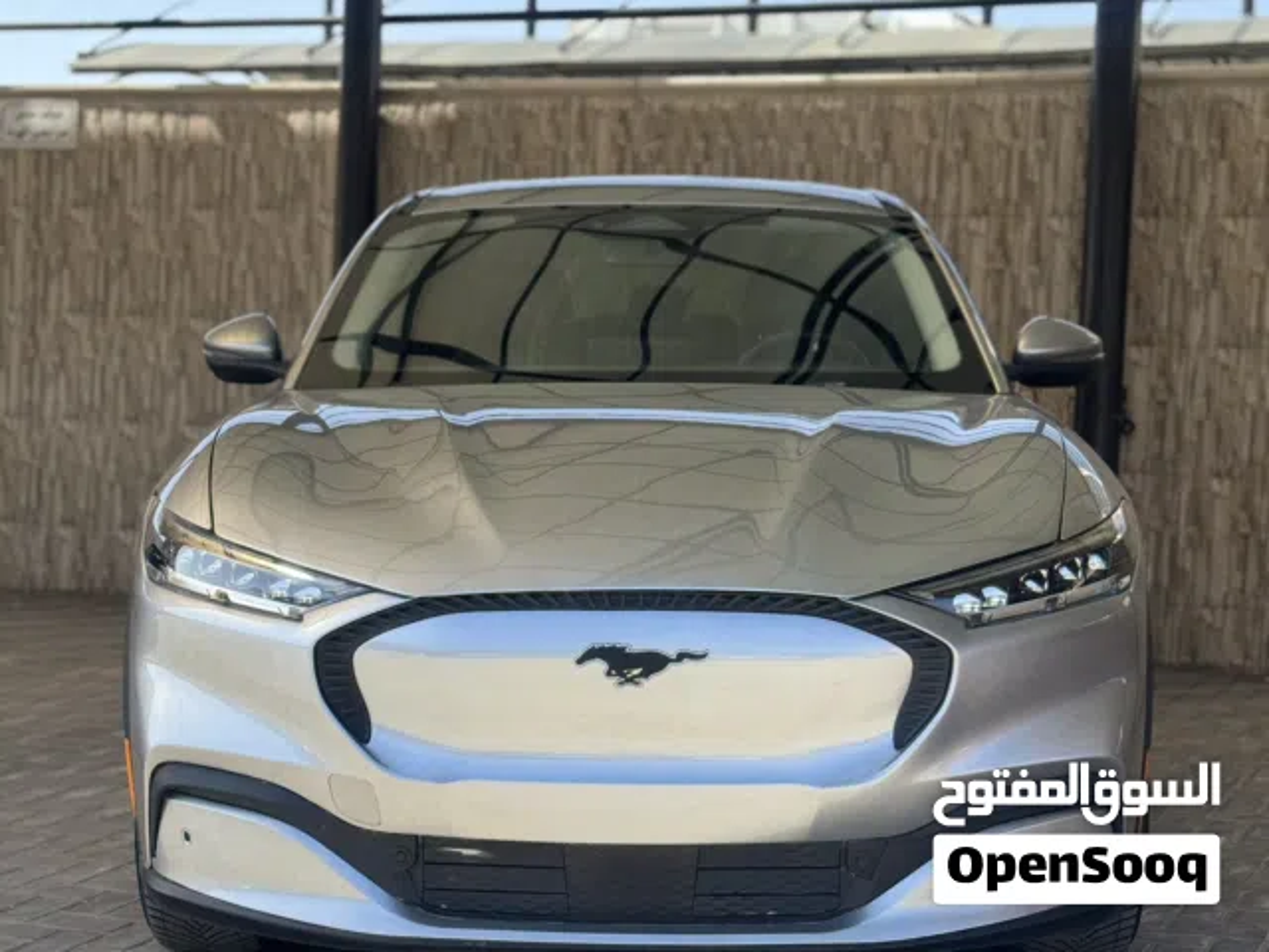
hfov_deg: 39.7
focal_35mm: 48
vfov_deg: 30.3
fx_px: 1760
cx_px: 634
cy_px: 476
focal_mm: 6.76
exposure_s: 1/1770
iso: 64
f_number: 1.78
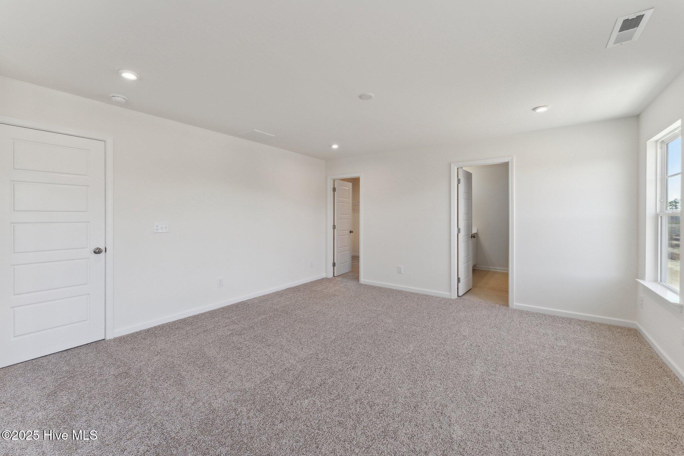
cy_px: 228
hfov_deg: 104.3
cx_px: 342
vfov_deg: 81.2
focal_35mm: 14
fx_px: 266
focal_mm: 14
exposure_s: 1/60
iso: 250
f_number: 7.1
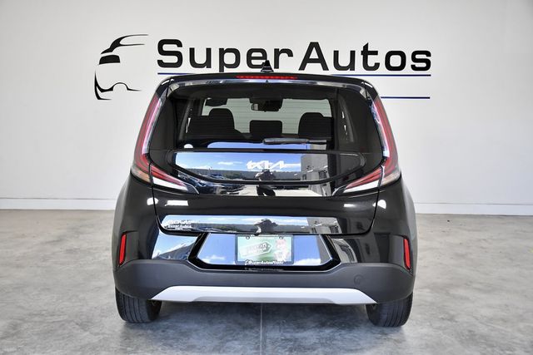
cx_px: 266
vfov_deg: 33.4
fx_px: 592
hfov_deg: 48.4
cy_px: 178
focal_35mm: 40
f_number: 4.5
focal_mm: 27
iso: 2500
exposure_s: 1/1000
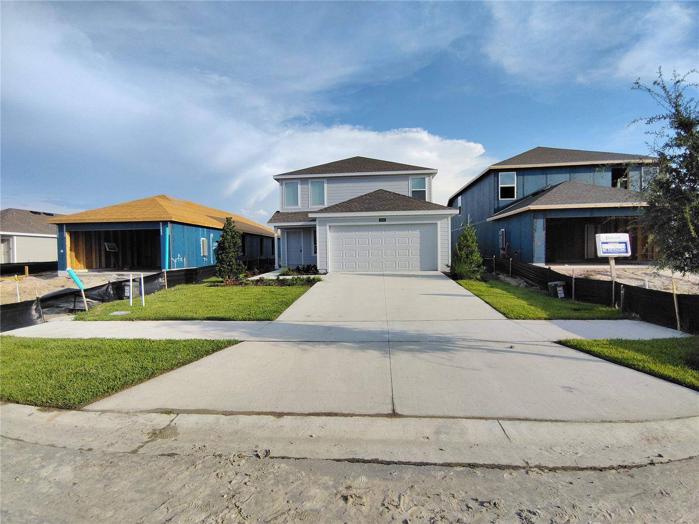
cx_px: 350
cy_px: 262
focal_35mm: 16
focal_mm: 2.13
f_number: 2.2
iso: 101
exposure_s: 1/1933
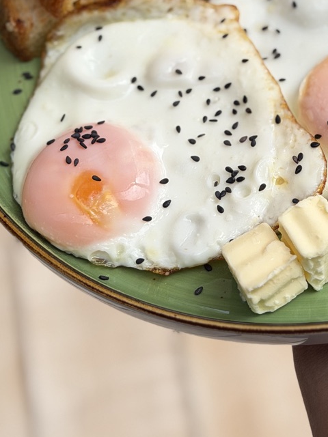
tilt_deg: -47.0
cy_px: -27
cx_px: 299
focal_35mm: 105
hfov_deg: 14.0
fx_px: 1327
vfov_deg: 18.1
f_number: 1.78
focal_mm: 6.76
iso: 64
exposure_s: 1/2494
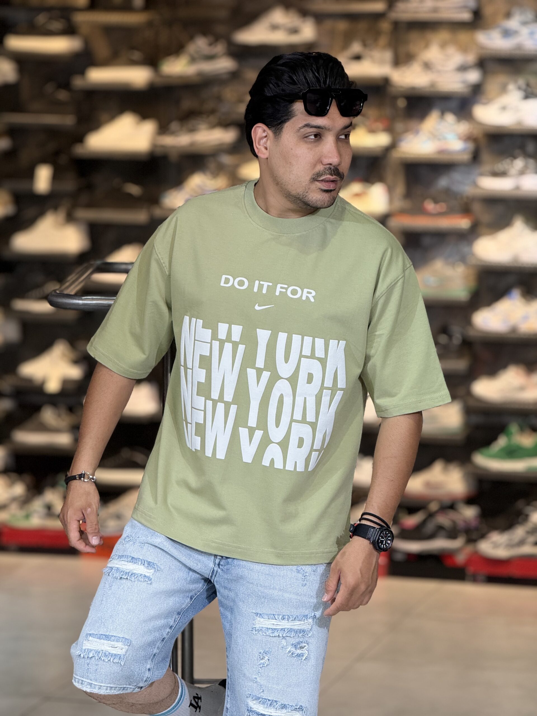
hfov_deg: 12.3
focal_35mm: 120
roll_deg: -1.0
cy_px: 358
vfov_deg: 16.4
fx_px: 2482
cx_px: 268
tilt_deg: -5.1
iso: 125
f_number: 2.8
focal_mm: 15.66
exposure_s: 1/100
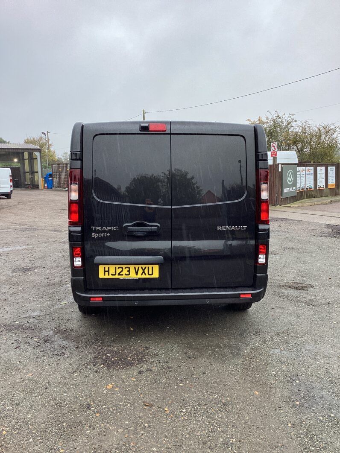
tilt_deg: -7.6
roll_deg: +0.0
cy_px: 226
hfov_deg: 45.5
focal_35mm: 31
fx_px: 406
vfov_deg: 58.3
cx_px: 170
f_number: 2.4
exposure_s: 1/166
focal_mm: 3.3
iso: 25
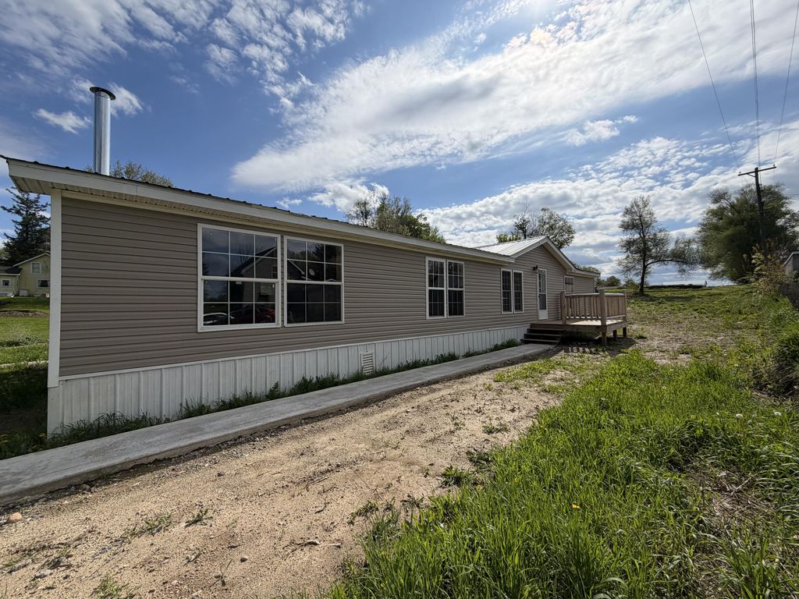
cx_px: 400
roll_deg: +2.0
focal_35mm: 14
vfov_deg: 85.7
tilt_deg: +0.0
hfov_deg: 102.1
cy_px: 300
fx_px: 323
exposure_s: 1/2506
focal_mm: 2.22
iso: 25
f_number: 2.2
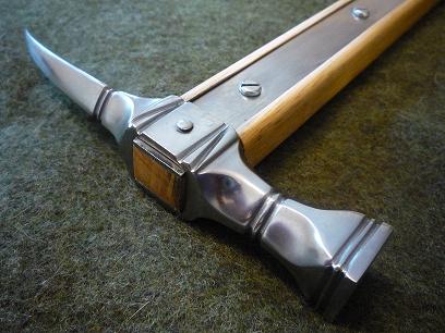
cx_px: 222
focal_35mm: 32
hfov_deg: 56.8
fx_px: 411
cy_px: 166
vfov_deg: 44.2
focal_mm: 5.2
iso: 400
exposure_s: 1/10
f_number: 3.3
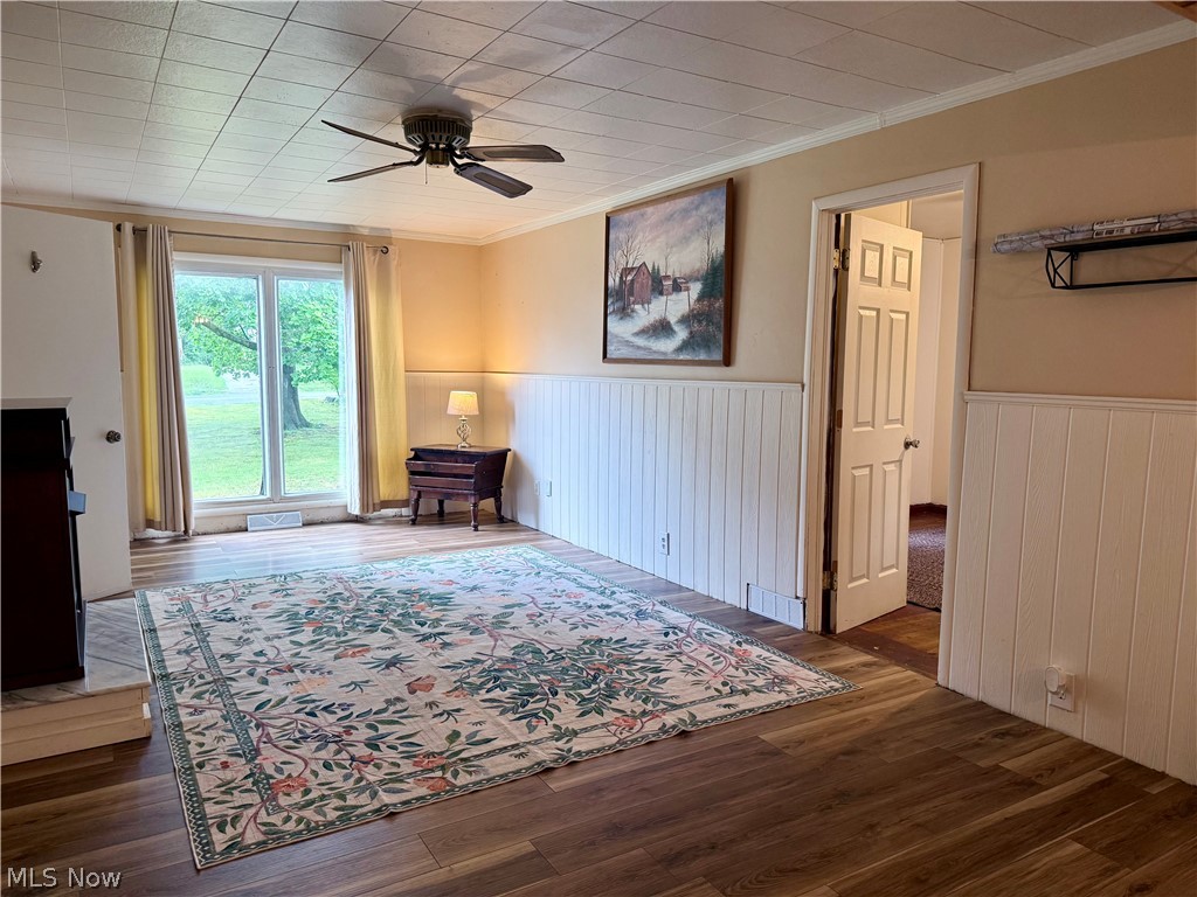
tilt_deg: -5.5
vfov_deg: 56.8
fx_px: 830
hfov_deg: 71.6
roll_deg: -0.2
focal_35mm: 24
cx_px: 598
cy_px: 448
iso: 160
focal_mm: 6.76
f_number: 1.78
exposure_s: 1/60
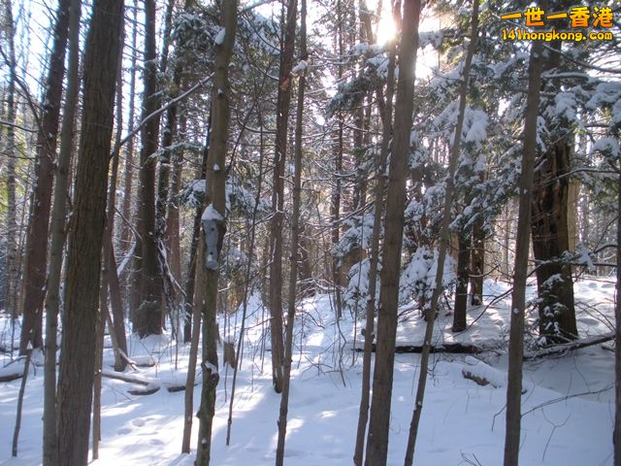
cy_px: 233
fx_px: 646
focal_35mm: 36
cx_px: 310
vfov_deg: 39.7
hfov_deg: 51.4
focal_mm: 6.3
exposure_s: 1/124
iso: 123
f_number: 3.5
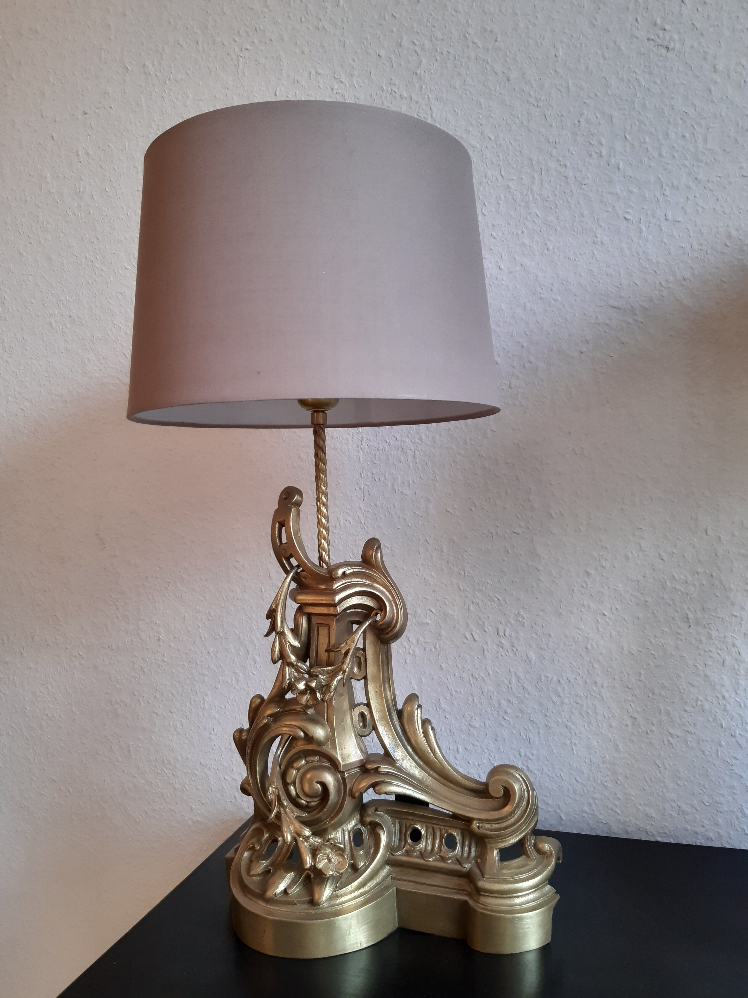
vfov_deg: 67.3
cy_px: 499
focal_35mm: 26
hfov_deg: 53.1
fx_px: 749
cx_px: 374
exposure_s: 1/100
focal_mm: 3.92
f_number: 1.7
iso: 80
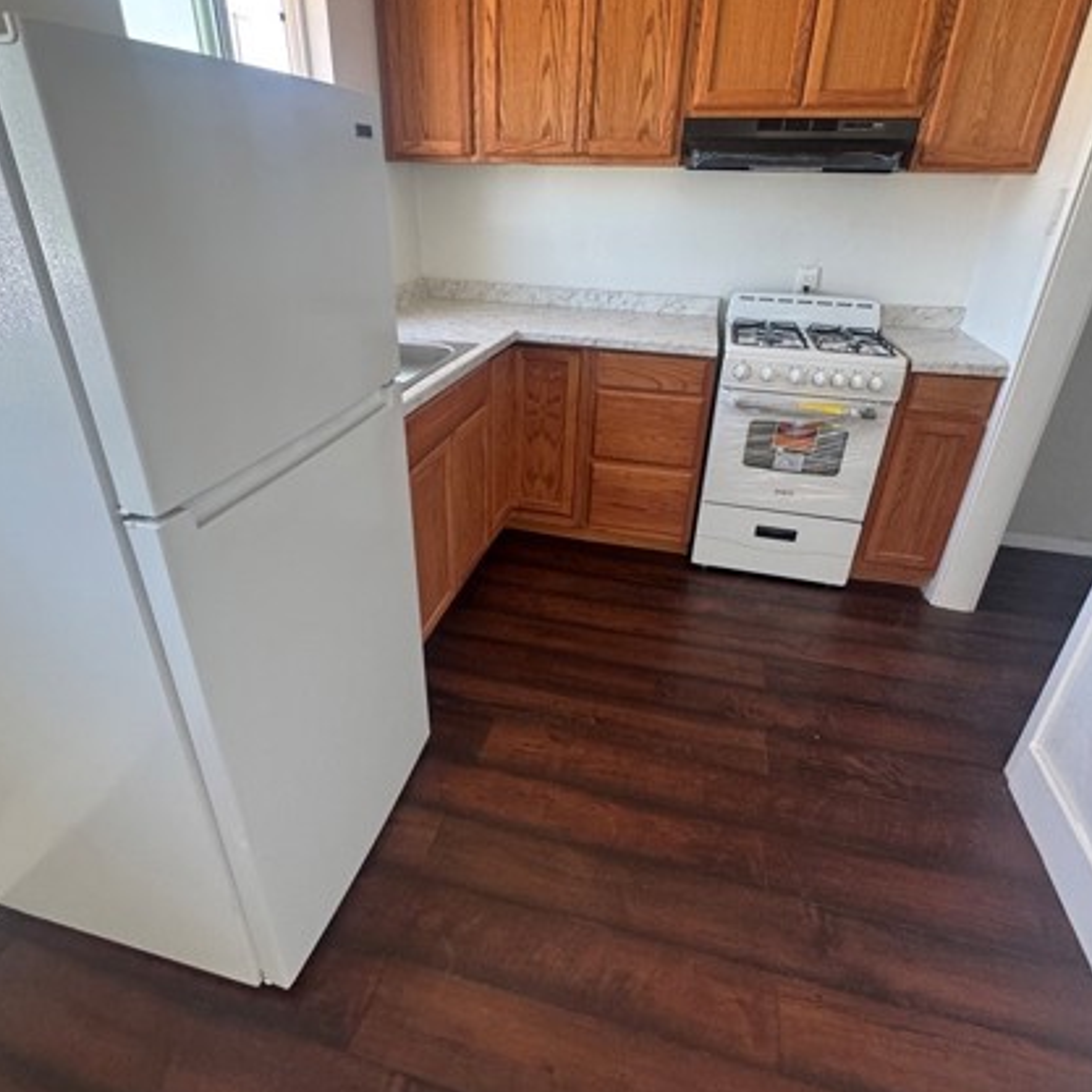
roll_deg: -1.7
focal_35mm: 19
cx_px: 529
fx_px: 678
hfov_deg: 77.7
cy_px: 529
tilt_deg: -26.0
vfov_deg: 77.7
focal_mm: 2.22
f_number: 2.2
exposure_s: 1/99
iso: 200
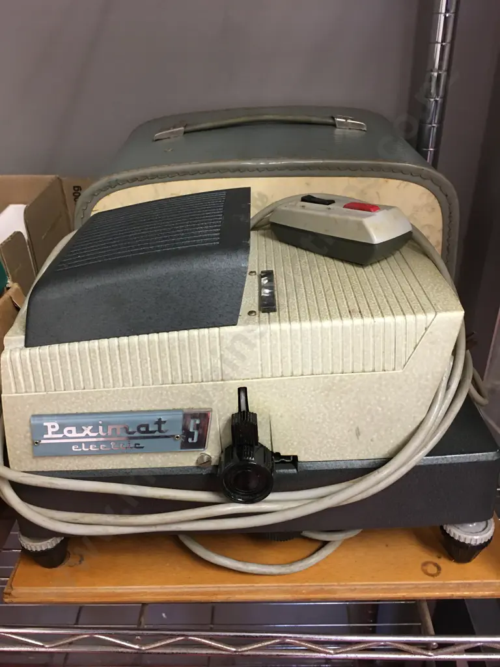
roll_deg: +1.8
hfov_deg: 48.2
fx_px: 559
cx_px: 250
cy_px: 334
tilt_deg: -29.0
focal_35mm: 29
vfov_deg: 61.7
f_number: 2.2
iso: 100
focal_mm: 4.15
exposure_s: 1/10
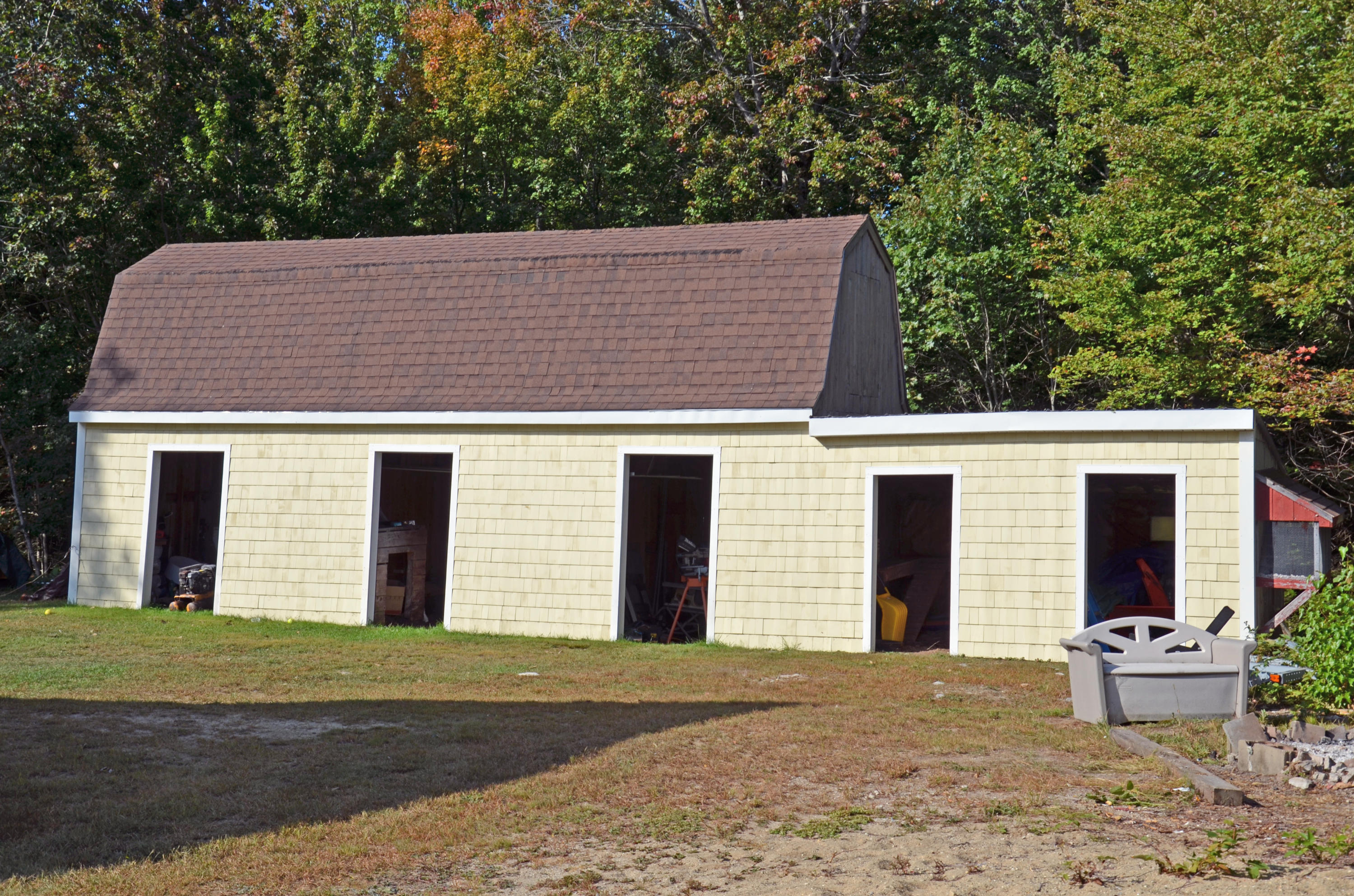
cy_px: 448
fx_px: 1802
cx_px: 677
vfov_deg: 28.0
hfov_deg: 41.2
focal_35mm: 48
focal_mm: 32
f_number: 9
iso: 100
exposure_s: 1/320
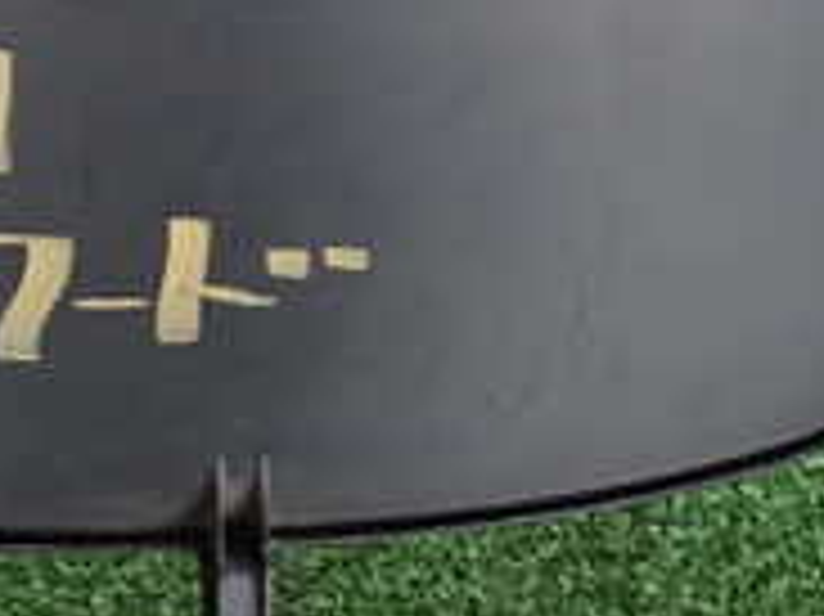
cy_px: -45
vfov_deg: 17.4
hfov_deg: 22.7
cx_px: -36
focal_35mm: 82
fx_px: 1951
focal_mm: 4.5
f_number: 2
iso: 250
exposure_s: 1/30
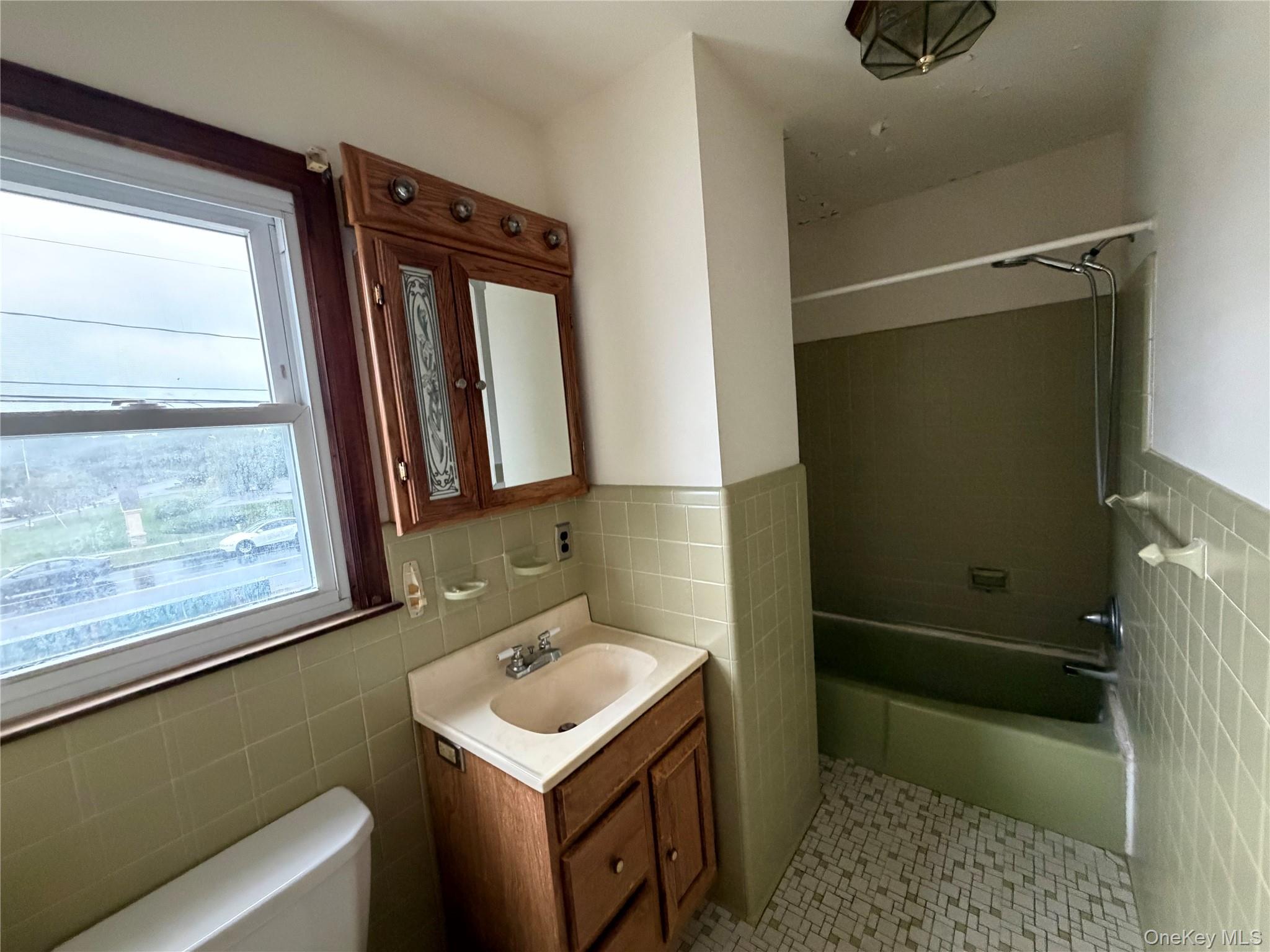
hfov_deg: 102.1
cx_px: 635
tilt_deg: -5.2
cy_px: 476
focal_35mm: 14
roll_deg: +4.6
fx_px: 514
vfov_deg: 85.7
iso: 640
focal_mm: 2.22
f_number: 2.2
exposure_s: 1/60
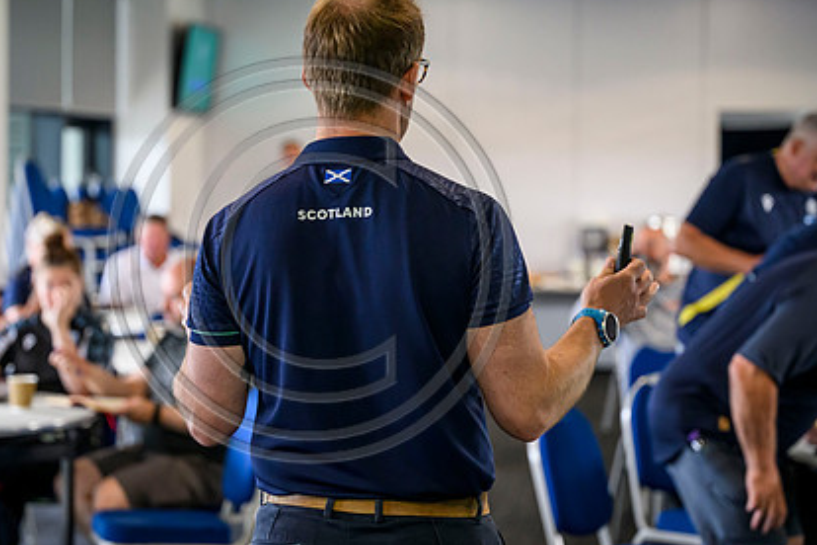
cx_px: 310
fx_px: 2224
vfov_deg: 14.0
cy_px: 258
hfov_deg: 20.8
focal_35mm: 98
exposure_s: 1/500
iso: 3200
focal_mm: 70
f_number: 2.8
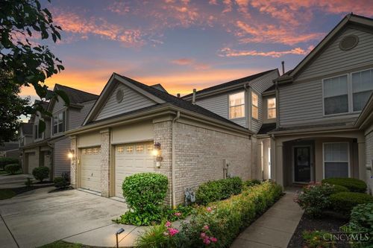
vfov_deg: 73.7
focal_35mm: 16
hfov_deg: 96.8
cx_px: 186
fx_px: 166
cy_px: 124
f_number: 5.6
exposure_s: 1/640
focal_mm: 16
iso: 100
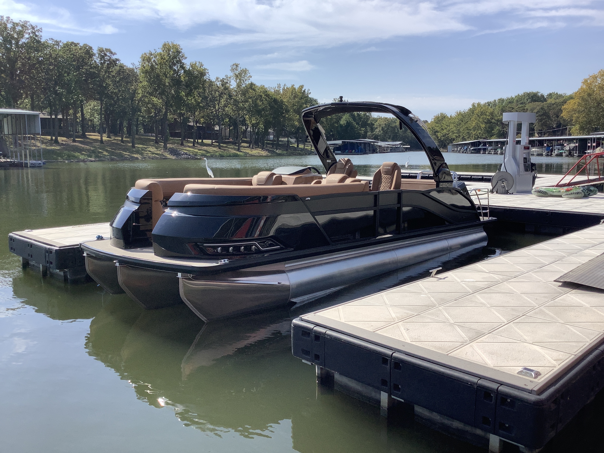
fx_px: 541
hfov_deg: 58.4
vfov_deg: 45.4
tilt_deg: -8.7
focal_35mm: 31
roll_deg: +0.7
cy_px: 226
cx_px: 302
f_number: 2.4
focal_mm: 3.3
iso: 25
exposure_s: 1/1538
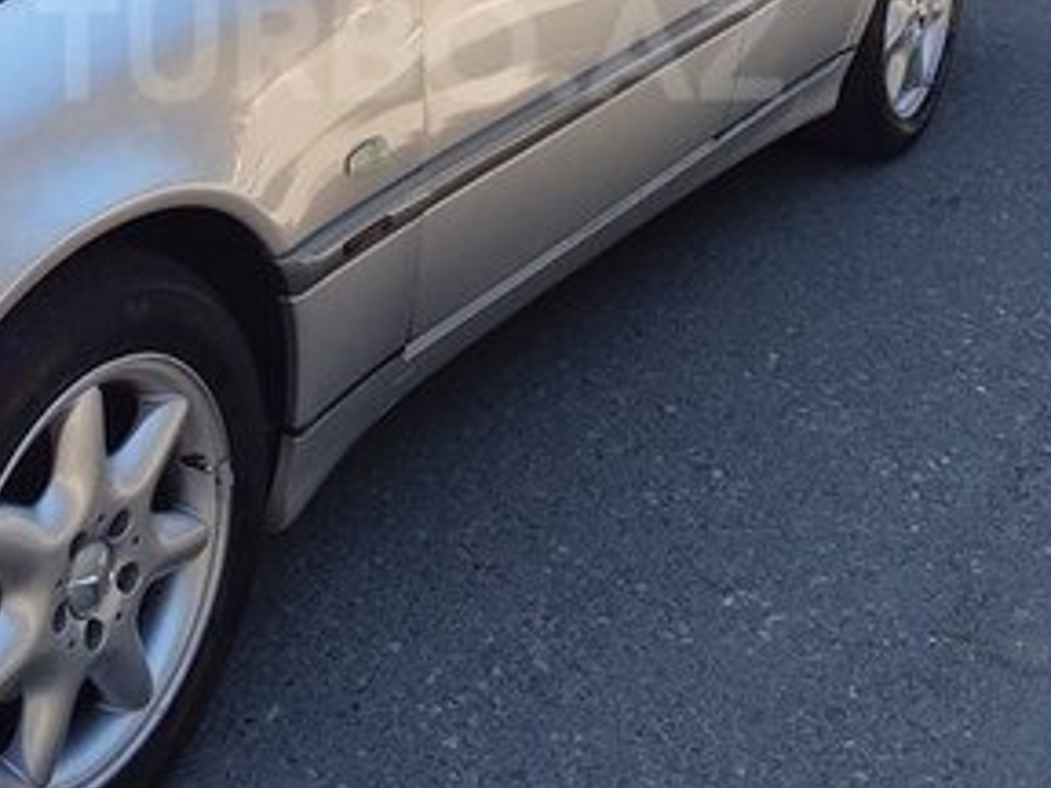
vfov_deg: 20.2
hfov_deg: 27.3
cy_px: 46
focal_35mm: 71
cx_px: 409
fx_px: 2156
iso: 40
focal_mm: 3.3
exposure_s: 1/268
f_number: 2.2
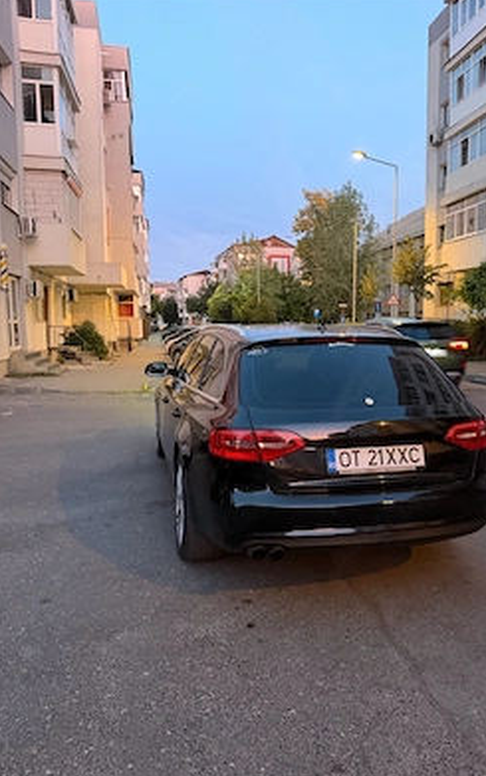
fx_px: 550
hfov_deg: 47.5
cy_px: 389
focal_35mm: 26
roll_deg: +0.3
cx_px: 278
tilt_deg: -7.2
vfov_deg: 70.4
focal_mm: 6.76
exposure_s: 1/25
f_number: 1.78
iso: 1250
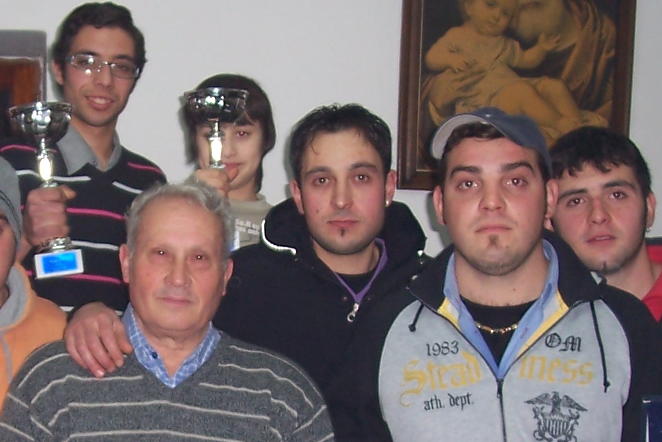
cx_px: 72
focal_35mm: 84
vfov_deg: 16.0
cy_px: 425
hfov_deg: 23.6
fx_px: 1545
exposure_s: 1/60
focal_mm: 5.6
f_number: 2.7
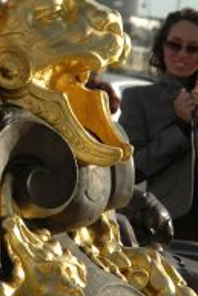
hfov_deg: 5.3
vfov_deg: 7.9
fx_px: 2149
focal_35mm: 261
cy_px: 44
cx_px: 33
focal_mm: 70
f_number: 5.6
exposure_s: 1/1000
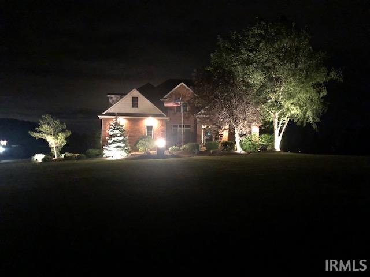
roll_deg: -0.3
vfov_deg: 49.7
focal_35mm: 28
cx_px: 185
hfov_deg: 63.4
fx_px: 299
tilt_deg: +1.7
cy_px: 138
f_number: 1.8
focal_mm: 3.99
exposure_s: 1/4
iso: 1250
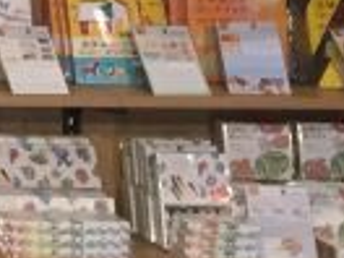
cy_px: -156
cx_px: -896
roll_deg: -1.5
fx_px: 2186
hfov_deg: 7.3
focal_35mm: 220
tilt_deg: -4.7
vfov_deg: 6.6
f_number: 2.2
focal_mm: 4.15
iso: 100
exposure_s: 1/33
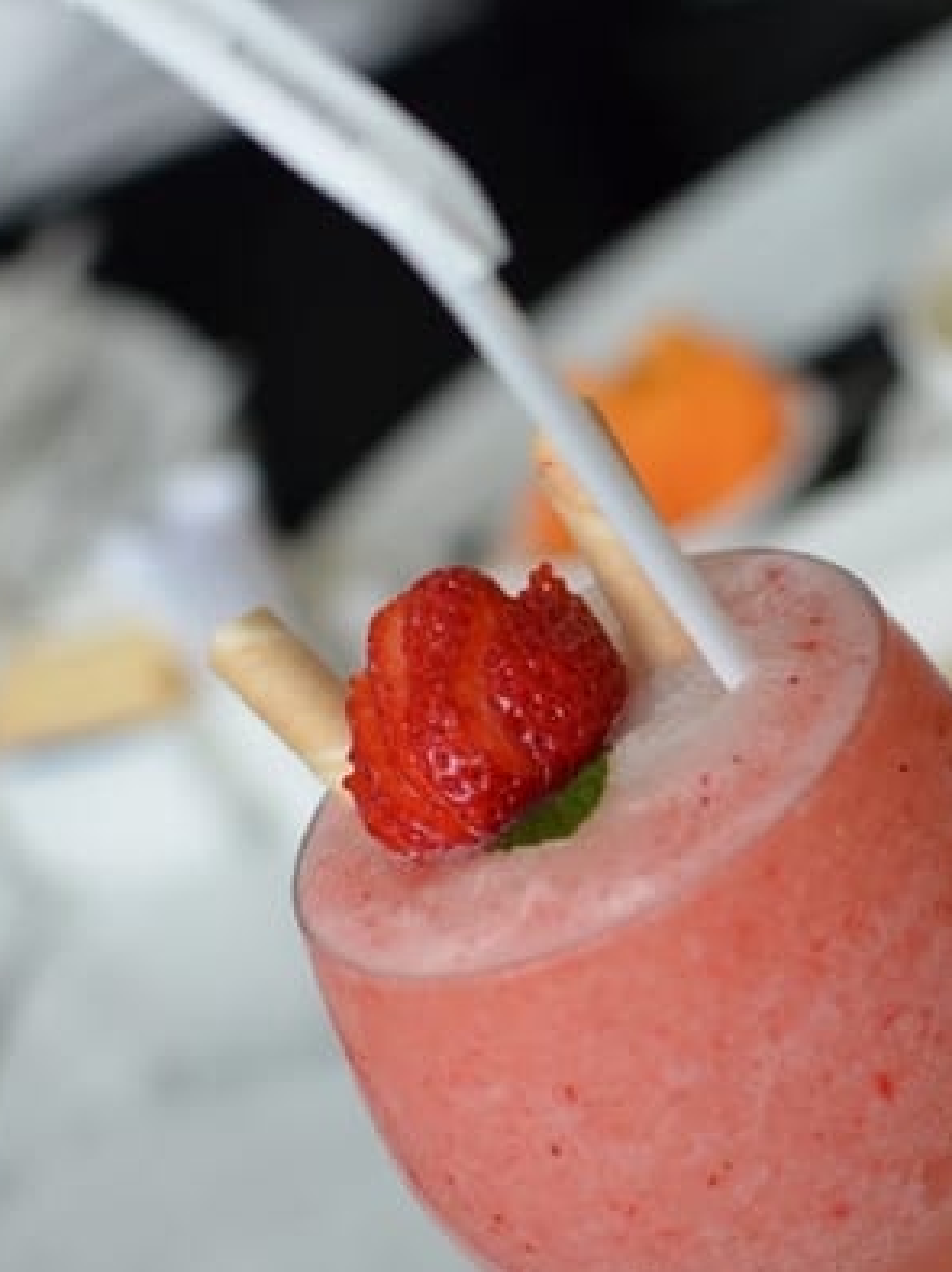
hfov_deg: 18.0
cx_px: 641
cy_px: 823
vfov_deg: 23.8
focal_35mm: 82
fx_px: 3002
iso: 1000
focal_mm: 35
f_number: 2.5
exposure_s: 1/100
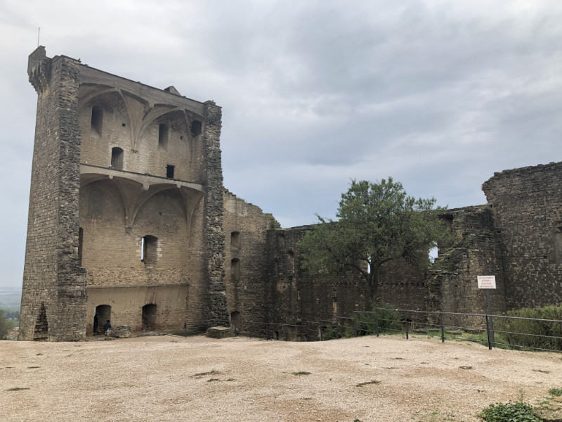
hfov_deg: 63.4
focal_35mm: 28
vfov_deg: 49.7
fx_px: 455
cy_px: 211
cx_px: 281
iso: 20
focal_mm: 4
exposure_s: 1/706
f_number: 1.8
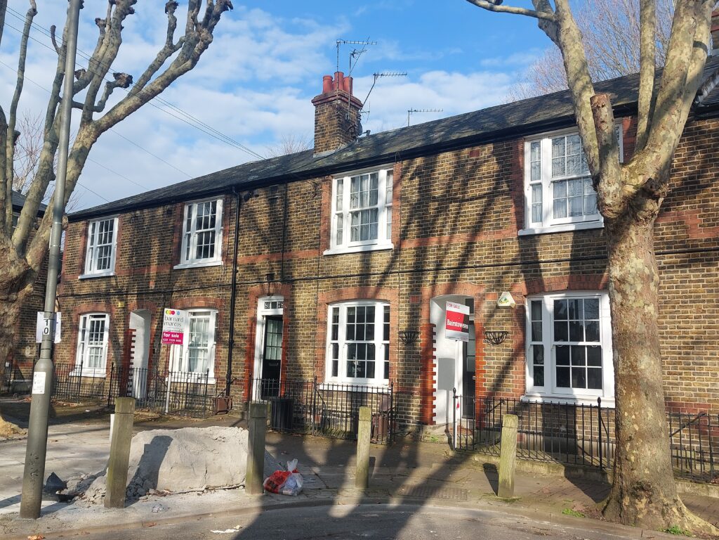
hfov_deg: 69.4
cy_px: 270
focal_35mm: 25
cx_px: 360
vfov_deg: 54.9
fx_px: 519
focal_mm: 5.23
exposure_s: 1/713
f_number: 1.8
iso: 25
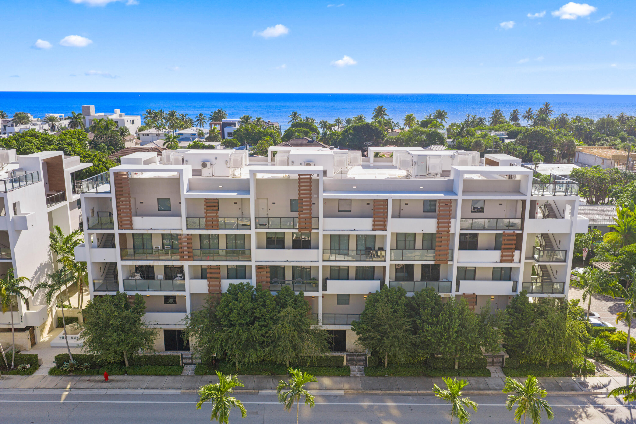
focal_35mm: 28
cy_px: 212
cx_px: 318
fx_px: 495
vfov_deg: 46.4
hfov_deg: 65.5
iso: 100
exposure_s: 1/800
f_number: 2.8
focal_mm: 14.45
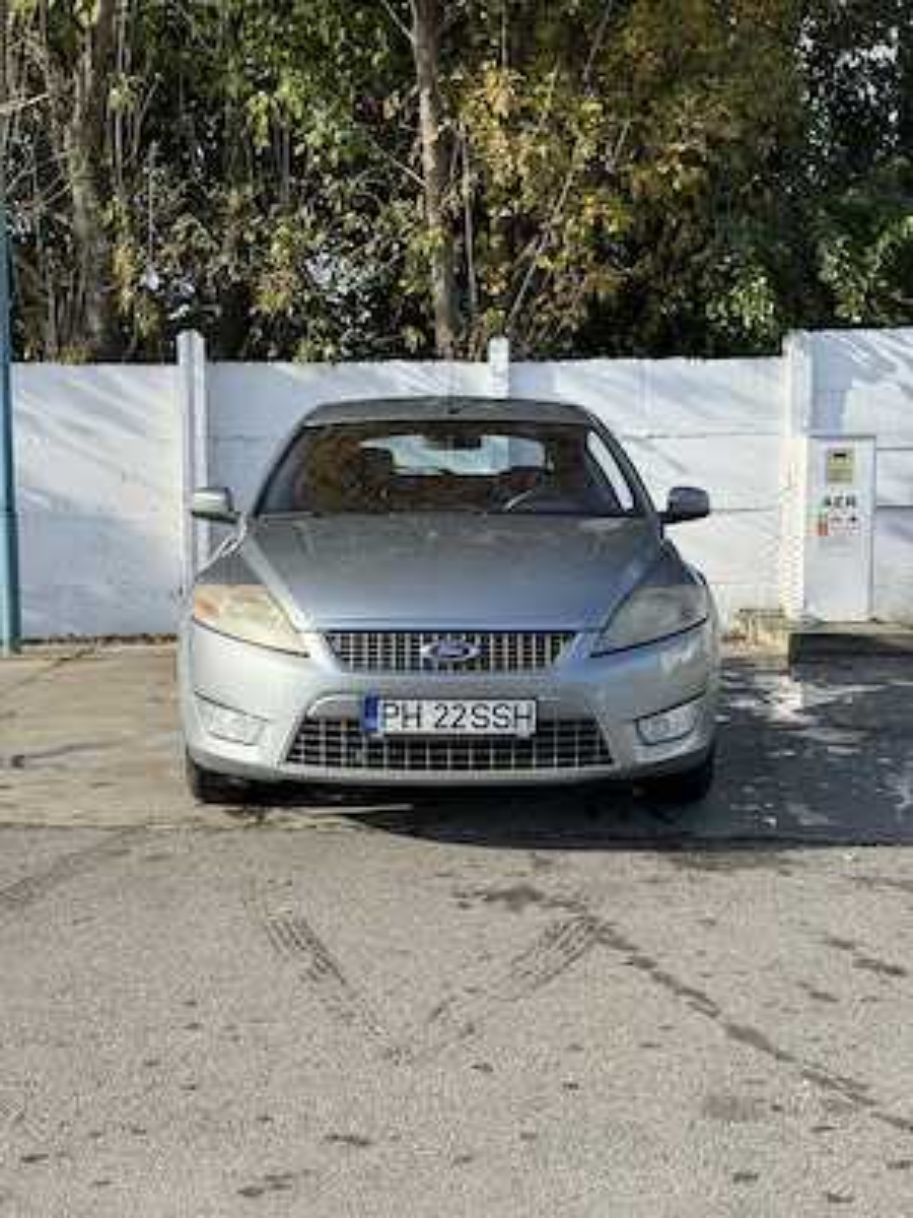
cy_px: 609
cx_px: 456
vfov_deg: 39.7
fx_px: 1688
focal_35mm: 48
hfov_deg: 30.3
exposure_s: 1/2415
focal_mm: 6.76
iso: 64
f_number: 1.78
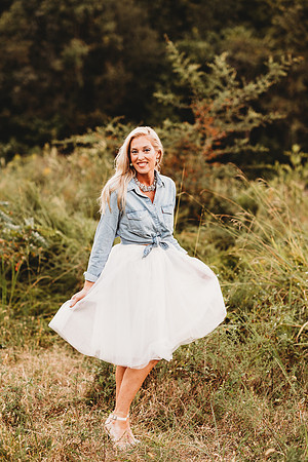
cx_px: 154
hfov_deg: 16.1
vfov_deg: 23.9
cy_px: 231
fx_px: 1091
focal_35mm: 85
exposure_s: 1/125
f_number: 2.2
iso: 125
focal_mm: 85
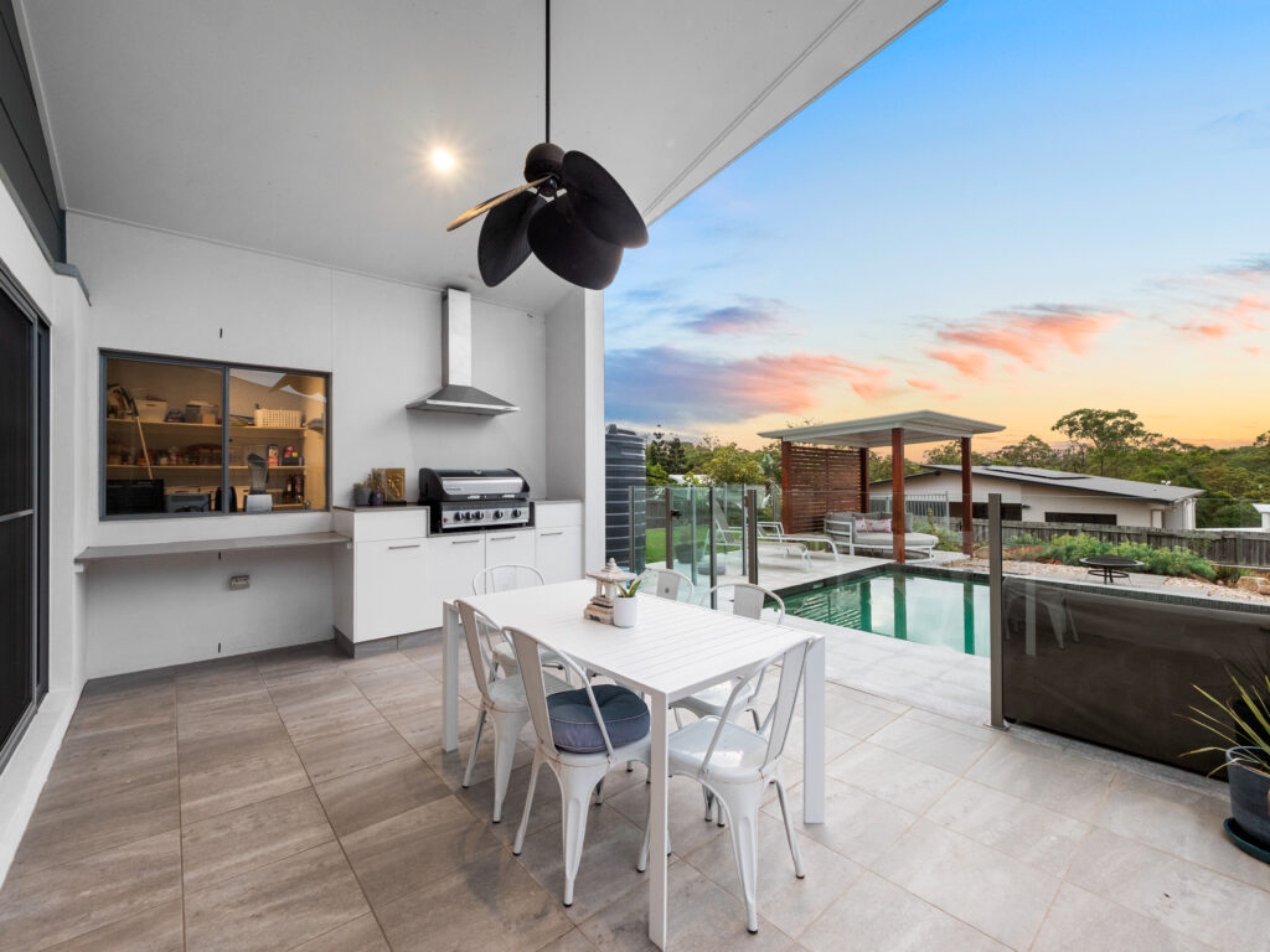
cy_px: 476
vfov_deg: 85.7
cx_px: 635
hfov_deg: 102.1
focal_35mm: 14
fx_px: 514
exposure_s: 1/6
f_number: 8
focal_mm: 7
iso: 400
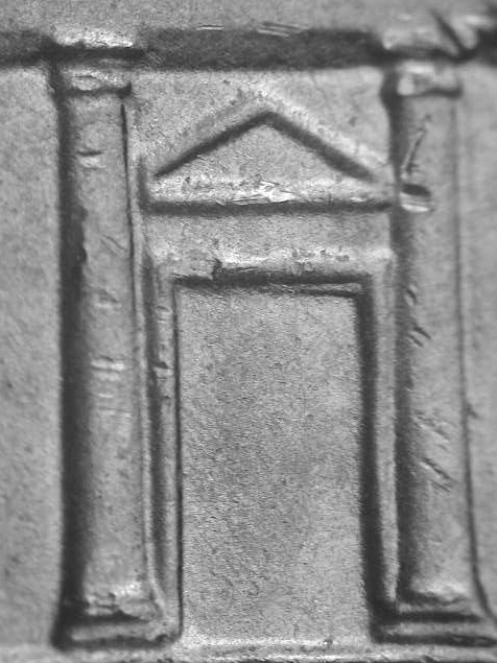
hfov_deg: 11.7
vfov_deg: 15.5
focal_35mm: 127
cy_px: 332
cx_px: 250
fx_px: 2432
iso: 100
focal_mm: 26.2
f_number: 4.5
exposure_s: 1/30.7
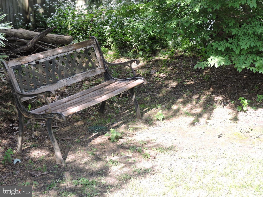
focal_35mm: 70
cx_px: 132
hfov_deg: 27.8
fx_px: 532
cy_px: 98
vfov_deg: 21.0
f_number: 3.9
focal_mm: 12.5
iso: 100
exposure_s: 1/100
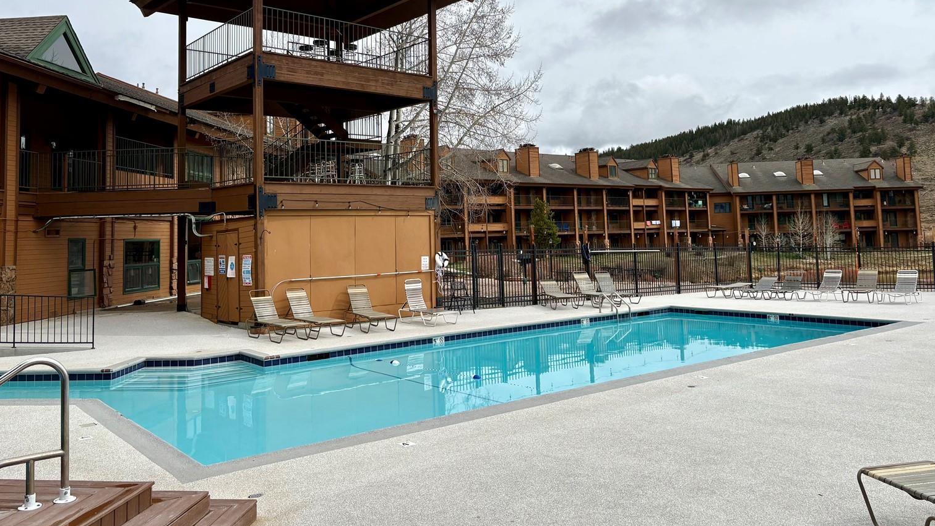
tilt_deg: +4.2
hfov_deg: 64.3
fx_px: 744
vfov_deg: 38.5
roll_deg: +1.7
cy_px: 178
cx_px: 455
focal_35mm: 30
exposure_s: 1/4608
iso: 50
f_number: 1.6
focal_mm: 5.96
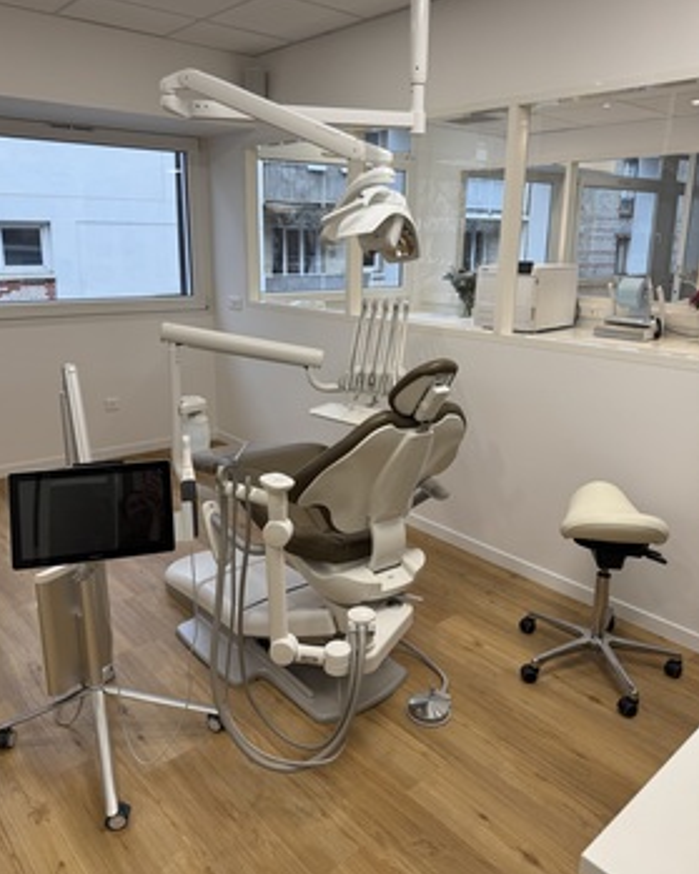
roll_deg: -0.2
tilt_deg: -14.1
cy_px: 397
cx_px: 338
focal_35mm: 26
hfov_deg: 54.9
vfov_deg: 65.9
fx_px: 673
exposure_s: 1/158
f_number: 1.78
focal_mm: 6.76
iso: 64
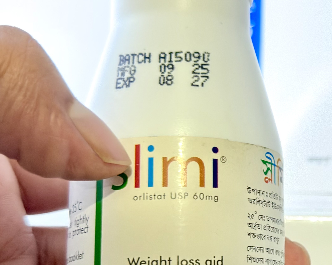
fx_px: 904
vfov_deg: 16.6
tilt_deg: -2.1
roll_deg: +0.7
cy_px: 196
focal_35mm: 92
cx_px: 369
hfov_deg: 19.9
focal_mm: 6.76
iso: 500
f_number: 1.78
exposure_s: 1/25
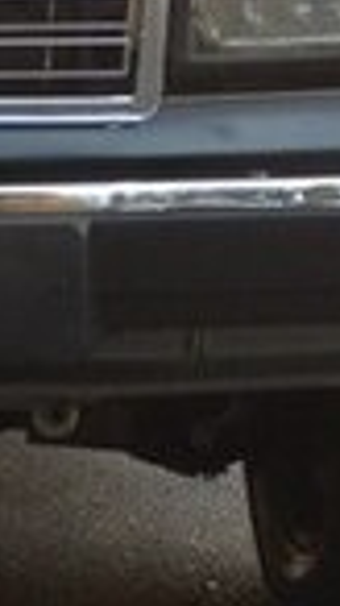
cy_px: 508
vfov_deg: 13.2
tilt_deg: -12.8
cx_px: -431
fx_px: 2599
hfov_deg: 7.1
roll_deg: -0.9
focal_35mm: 162
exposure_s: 1/335
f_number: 2.4
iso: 50
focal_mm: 4.12
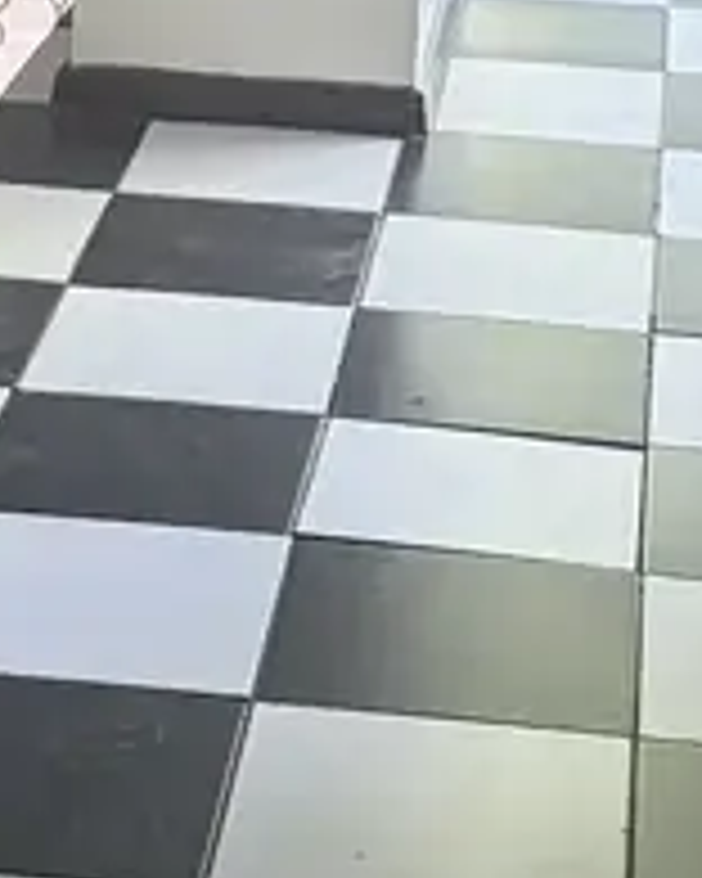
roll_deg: -3.5
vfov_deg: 12.6
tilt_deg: -8.1
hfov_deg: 10.7
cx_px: 252
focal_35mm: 144
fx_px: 3740
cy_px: -482
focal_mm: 6.76
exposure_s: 1/60
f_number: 1.78
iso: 320
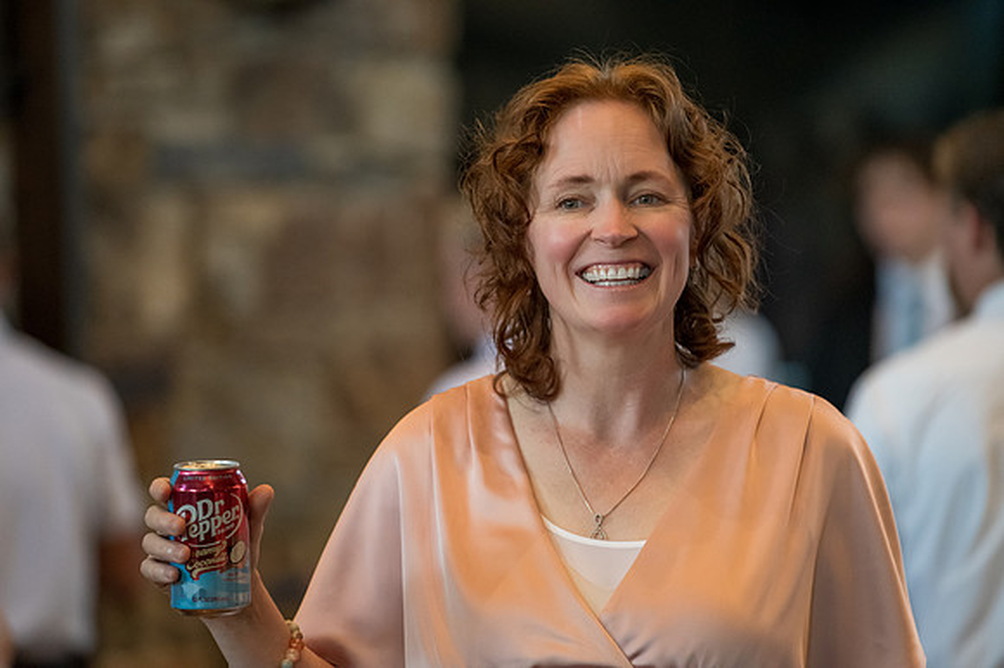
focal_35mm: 228
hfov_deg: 9.0
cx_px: 502
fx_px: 6355
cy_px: 334
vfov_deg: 6.0
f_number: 2.8
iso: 4000
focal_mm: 190
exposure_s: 1/250
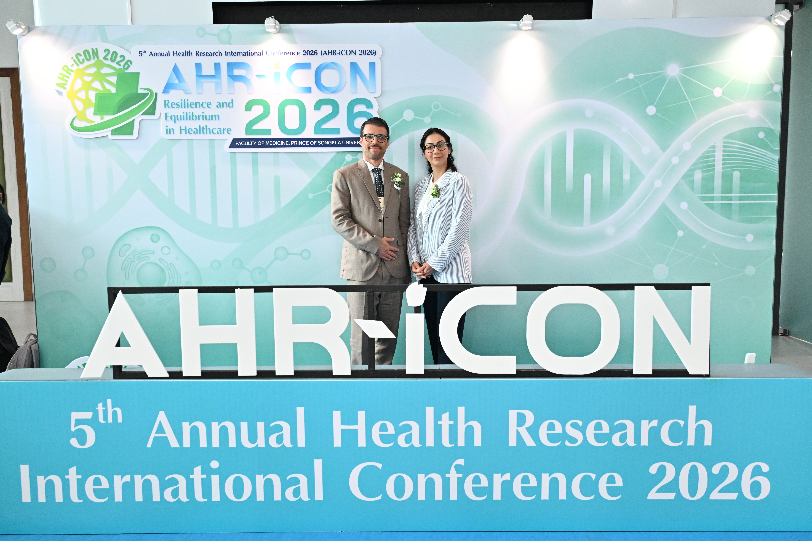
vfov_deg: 45.7
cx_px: 406
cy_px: 270
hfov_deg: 64.6
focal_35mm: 28
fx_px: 643
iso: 6400
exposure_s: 1/640
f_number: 4
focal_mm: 28.5
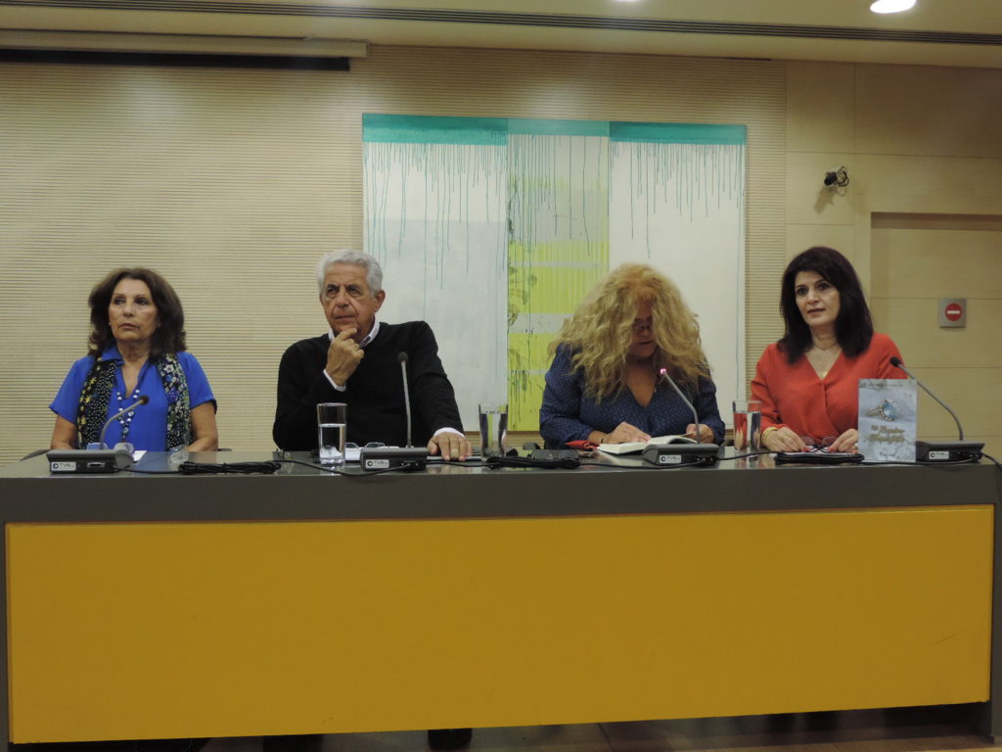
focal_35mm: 35
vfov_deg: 40.7
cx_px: 501
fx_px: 1013
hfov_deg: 52.6
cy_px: 376
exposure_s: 1/40
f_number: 3.3
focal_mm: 6.2
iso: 400
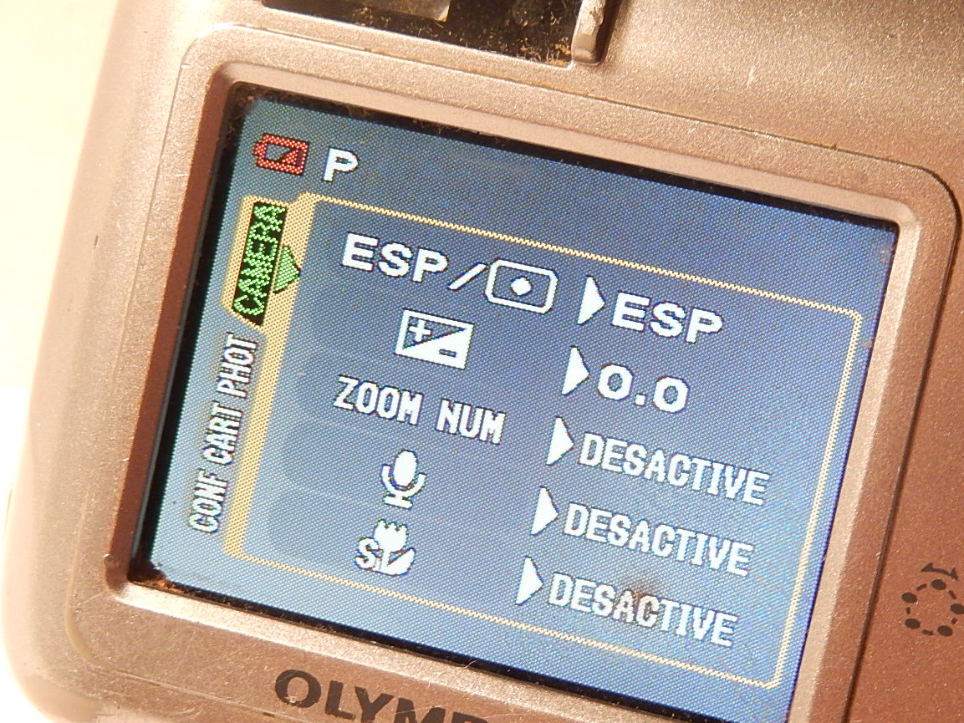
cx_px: 604
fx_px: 2590
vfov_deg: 15.9
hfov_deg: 21.0
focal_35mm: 93
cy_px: 456
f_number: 4.8
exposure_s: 1/20
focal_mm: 12
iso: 400
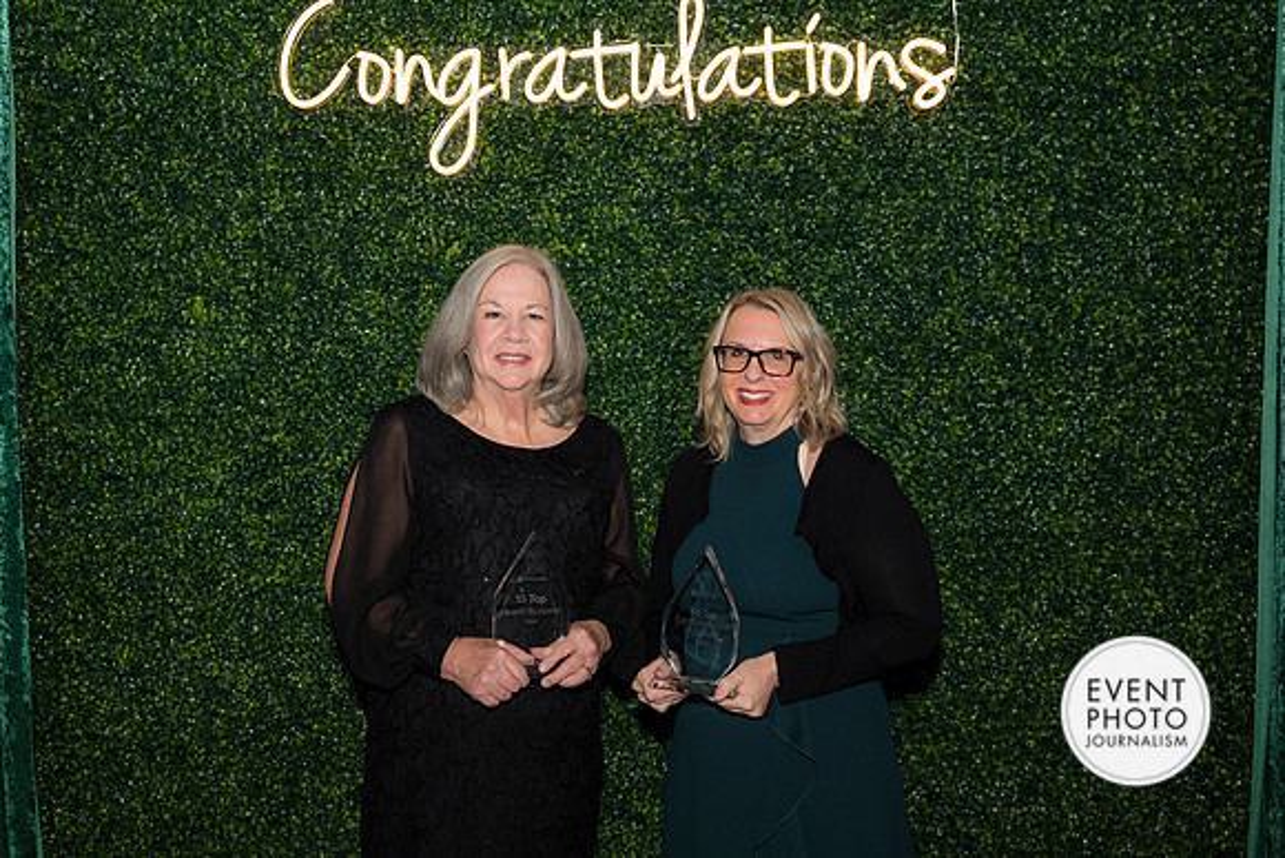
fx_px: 1499
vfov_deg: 31.9
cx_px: 642
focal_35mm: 42
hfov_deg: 46.4
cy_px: 429
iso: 500
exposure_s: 1/160
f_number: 5
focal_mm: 42
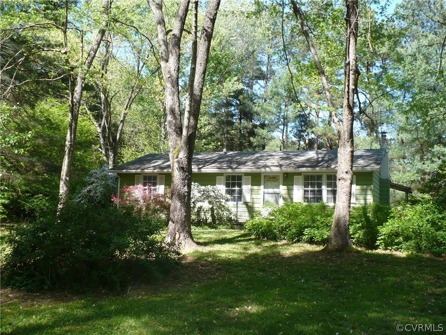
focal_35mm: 37
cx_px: 223
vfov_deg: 38.7
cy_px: 168
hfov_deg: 50.1
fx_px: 477
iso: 100
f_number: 2.8
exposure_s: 1/320
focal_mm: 6.1
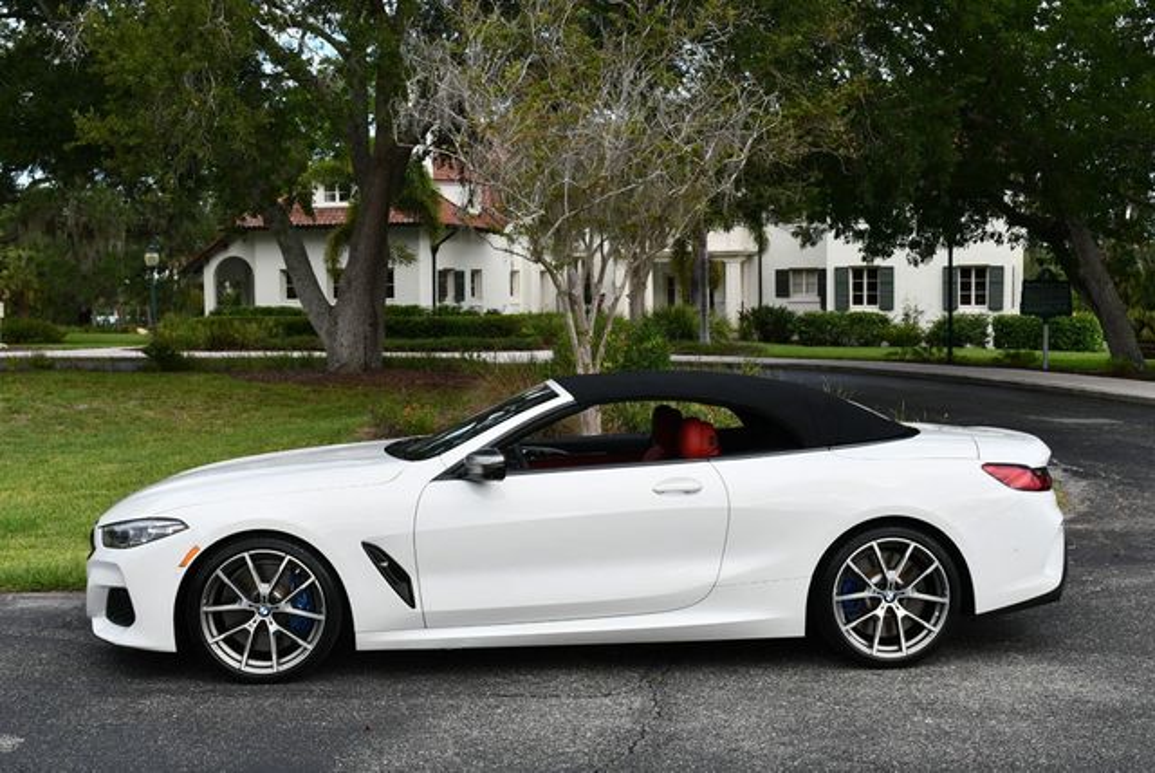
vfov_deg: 30.6
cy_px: 386
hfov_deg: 44.5
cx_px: 578
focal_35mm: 44
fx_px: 1413
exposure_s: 1/250
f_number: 8
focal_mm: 22
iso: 200
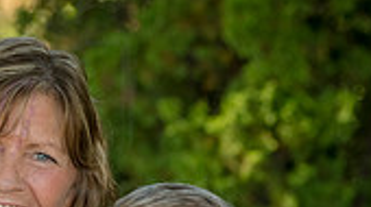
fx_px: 3939
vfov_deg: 3.0
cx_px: 2
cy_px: 385
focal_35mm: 401
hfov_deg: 5.4
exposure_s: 1/400
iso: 400
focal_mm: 112
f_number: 4
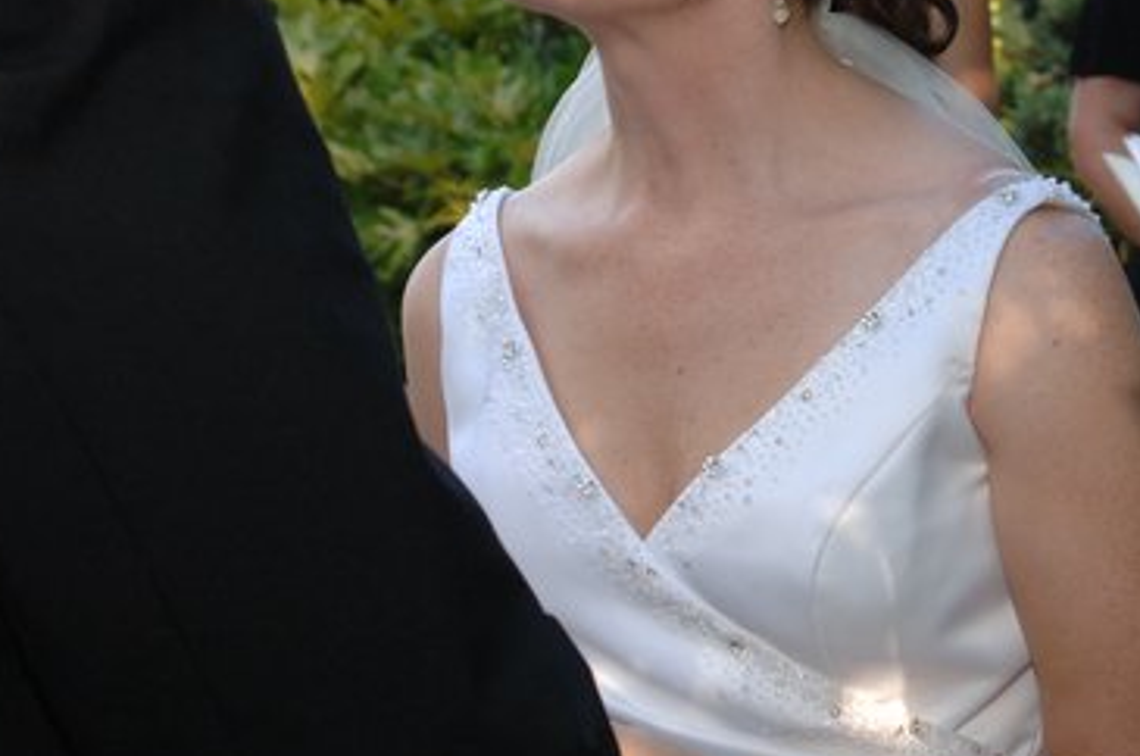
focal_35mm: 121
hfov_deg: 16.9
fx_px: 3825
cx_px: 753
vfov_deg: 11.3
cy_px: 214
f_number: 5.6
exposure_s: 1/125
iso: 400
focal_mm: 46
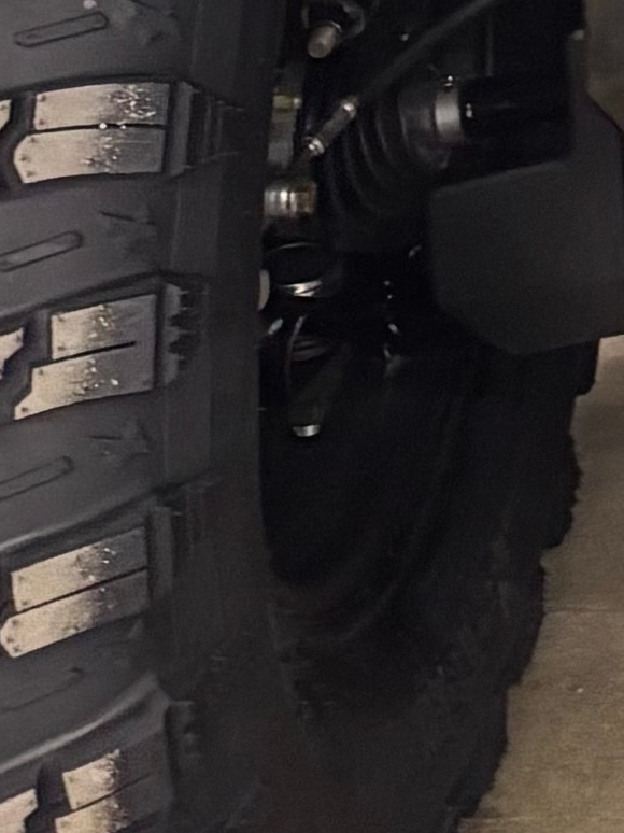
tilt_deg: -21.2
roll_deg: +0.0
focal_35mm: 192
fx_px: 4617
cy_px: -1065
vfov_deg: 9.4
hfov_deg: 7.0
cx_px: 1772
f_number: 1.6
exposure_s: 1/60
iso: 250
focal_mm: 5.96
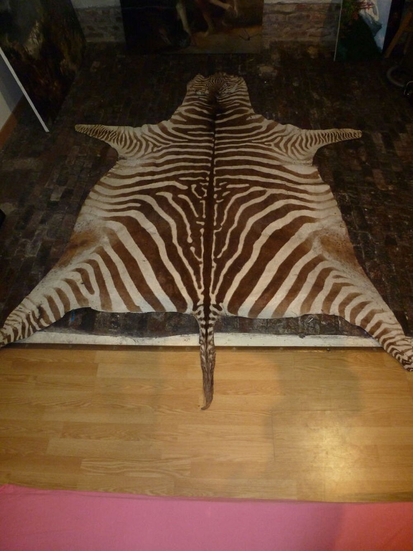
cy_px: 276
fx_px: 382
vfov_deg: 71.6
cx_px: 206
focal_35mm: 24
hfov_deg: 56.8
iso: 400
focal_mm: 4.3
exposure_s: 1/60
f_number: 3.3
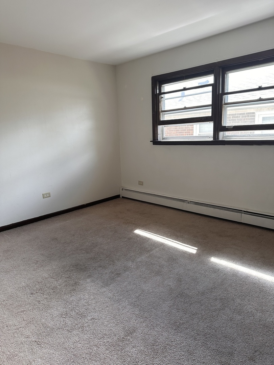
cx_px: 137
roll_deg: +1.4
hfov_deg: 56.8
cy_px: 182
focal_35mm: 24
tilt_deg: -9.6
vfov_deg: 71.6
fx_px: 253
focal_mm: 6.86
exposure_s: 1/134
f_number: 1.78
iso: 100
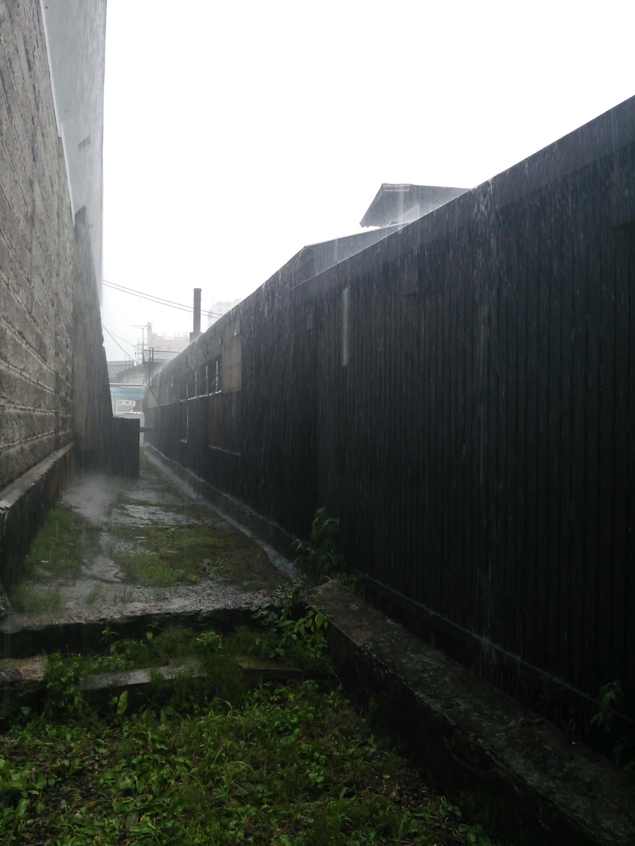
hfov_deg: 49.7
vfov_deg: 63.4
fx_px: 685
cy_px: 423
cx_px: 318
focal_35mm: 28
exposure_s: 1/60
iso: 100
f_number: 2.5
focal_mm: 4.21
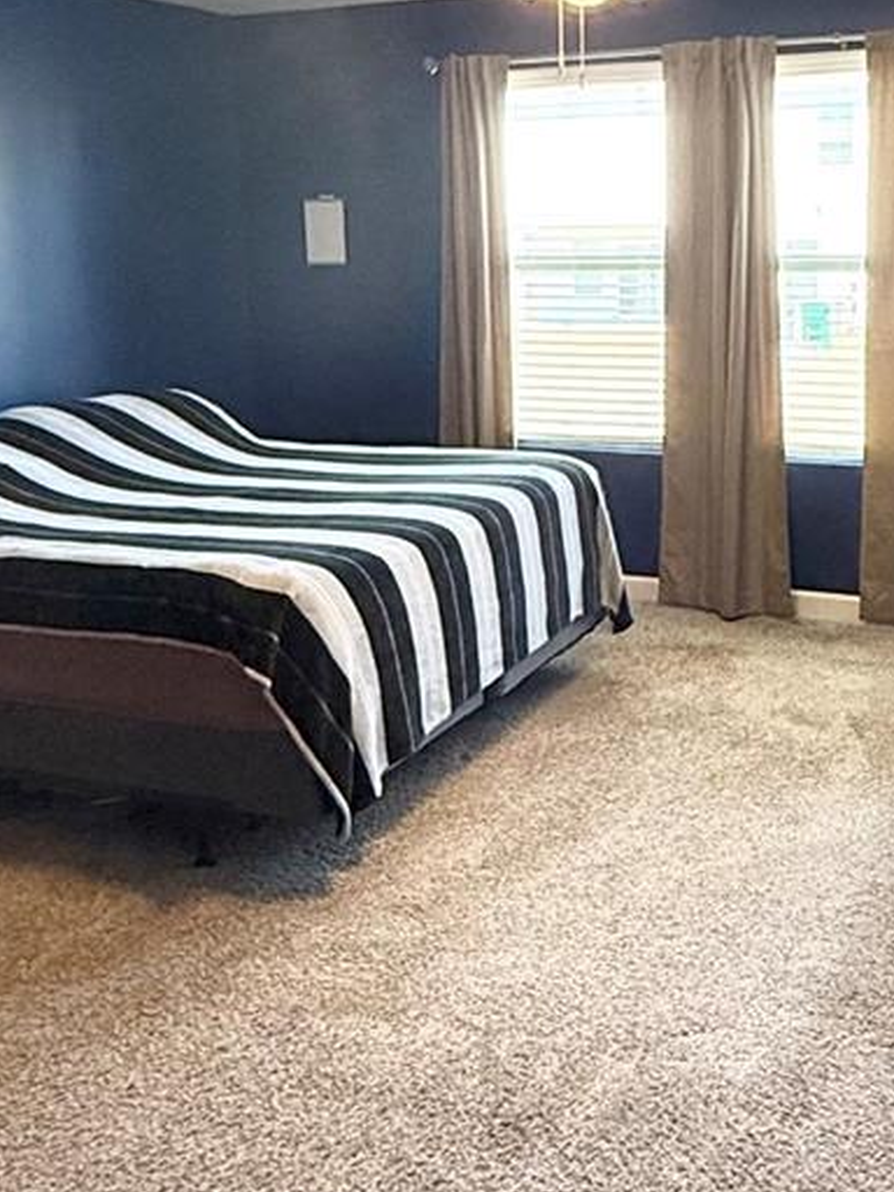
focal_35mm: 42
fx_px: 1446
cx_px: 575
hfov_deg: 34.1
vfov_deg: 44.7
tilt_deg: -11.1
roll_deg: -0.6
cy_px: 510
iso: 400
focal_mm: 2.22
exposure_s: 1/120
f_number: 2.2
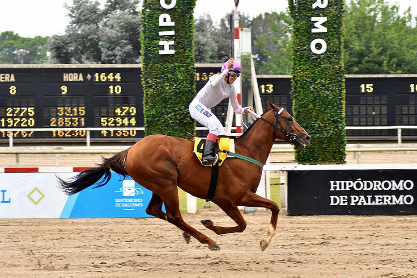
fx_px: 1646
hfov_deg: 14.4
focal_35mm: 142
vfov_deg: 9.7
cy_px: 139
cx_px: 208
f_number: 5
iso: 250
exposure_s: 1/800
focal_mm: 95
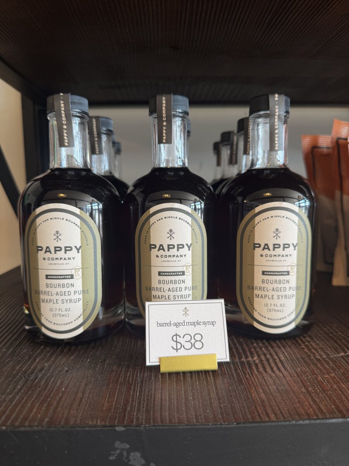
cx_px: 174
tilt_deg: -7.7
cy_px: 233
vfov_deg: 71.6
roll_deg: +0.5
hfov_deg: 56.8
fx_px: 323
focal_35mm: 24
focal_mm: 6.76
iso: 100
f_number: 1.78
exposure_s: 1/120
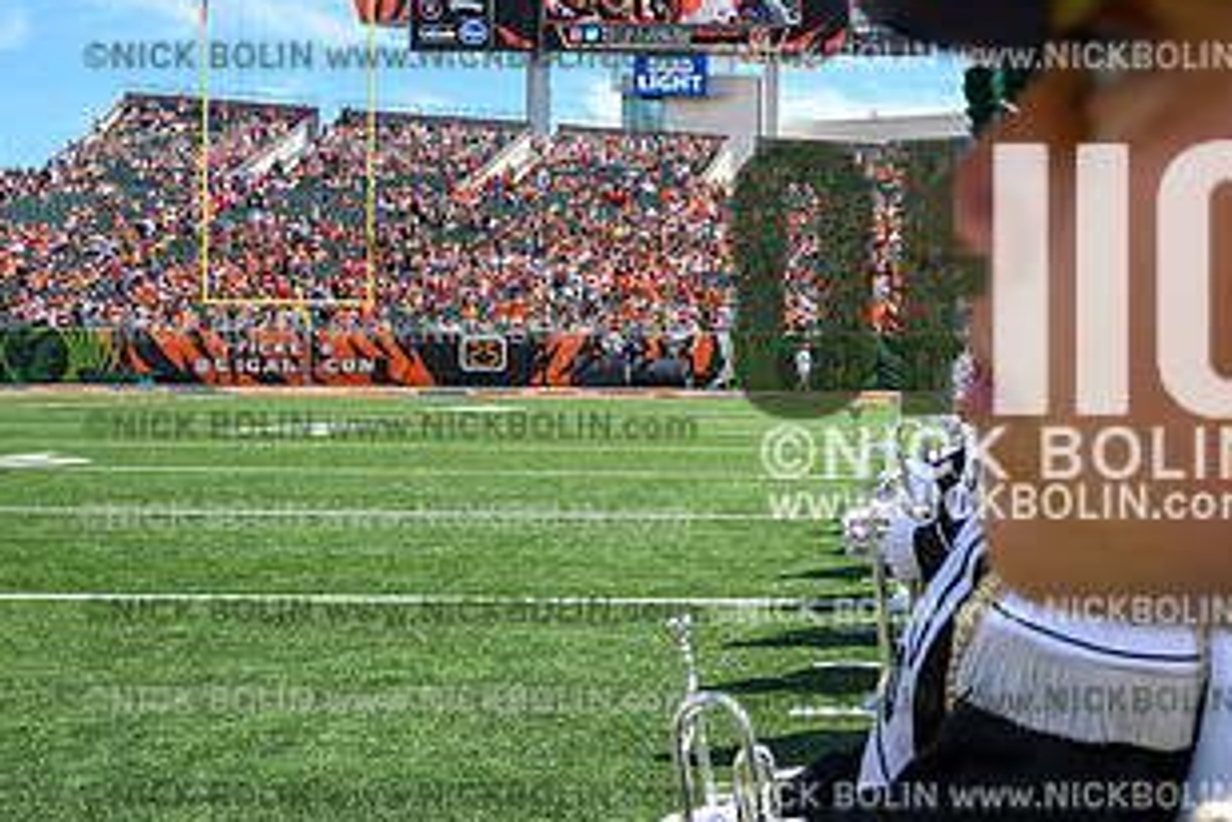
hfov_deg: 41.4
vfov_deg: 29.8
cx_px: 1013
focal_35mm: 45
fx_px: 1540
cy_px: 331
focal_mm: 24
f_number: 5.6
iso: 100
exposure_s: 1/500
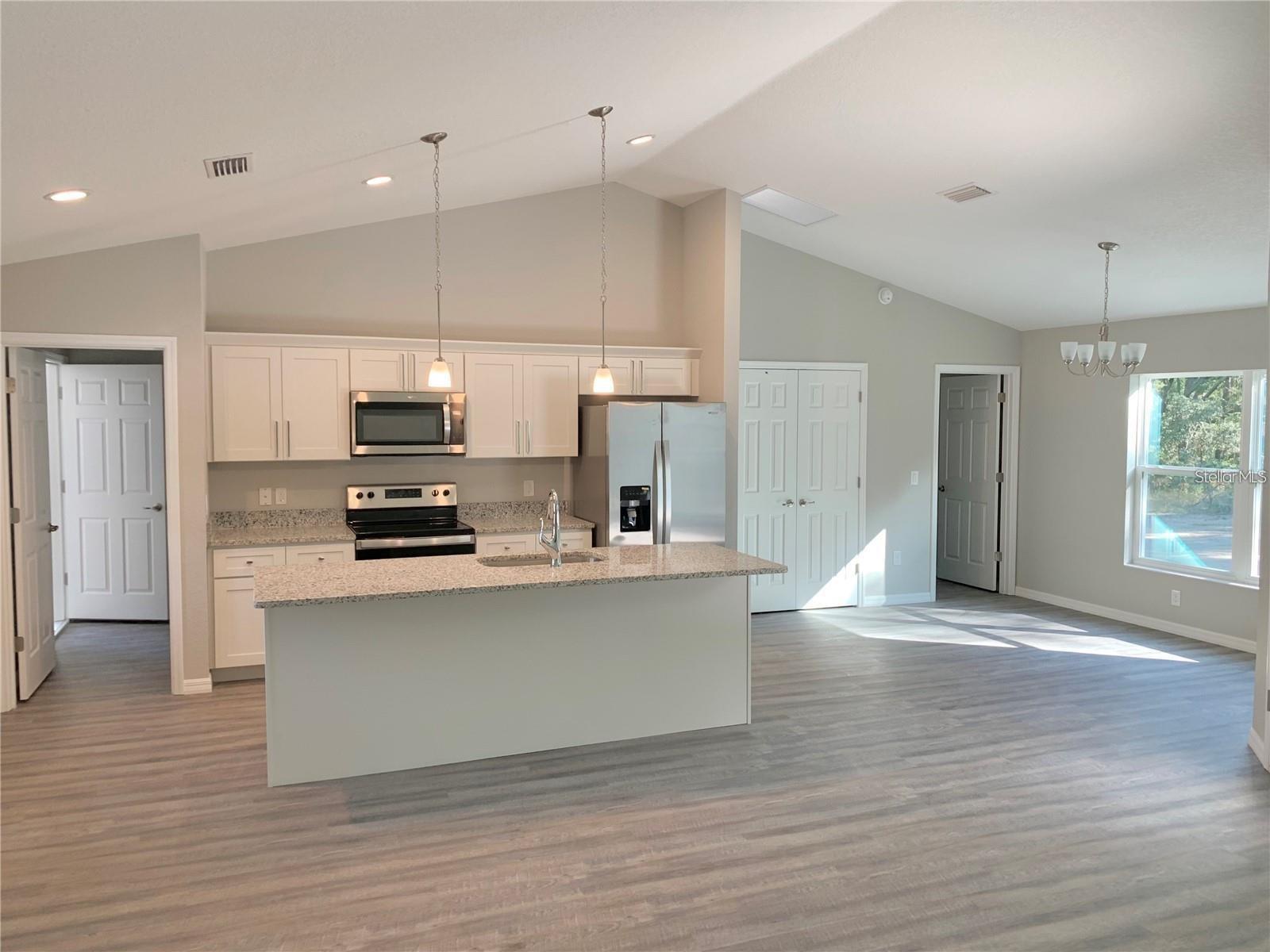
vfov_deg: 53.1
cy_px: 476
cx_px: 635
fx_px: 954
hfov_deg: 67.3
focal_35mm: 26
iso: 50
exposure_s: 1/60
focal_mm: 4.25
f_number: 1.8
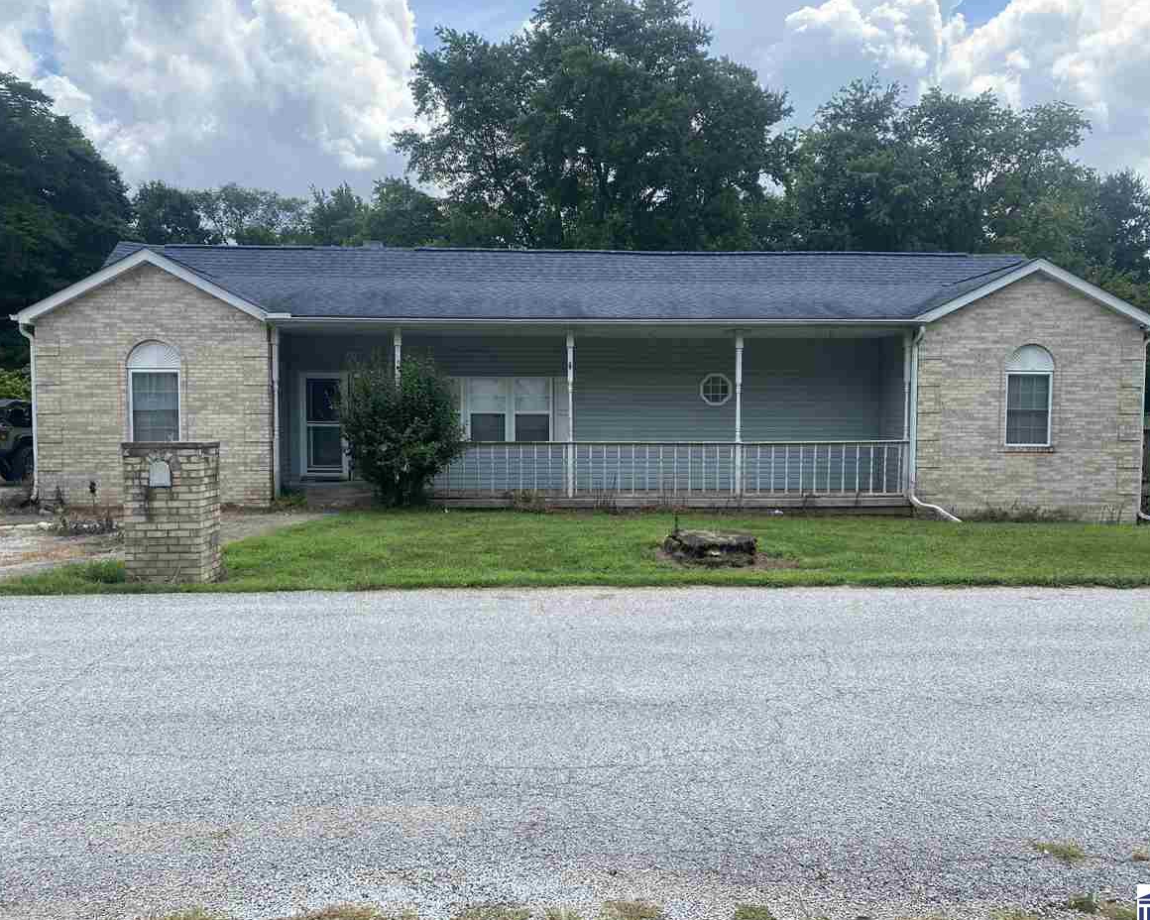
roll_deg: -0.4
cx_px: 577
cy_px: 457
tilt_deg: -3.3
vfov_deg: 51.5
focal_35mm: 28
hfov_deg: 62.2
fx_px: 953
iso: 32
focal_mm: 4.25
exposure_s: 1/1608
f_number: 1.8
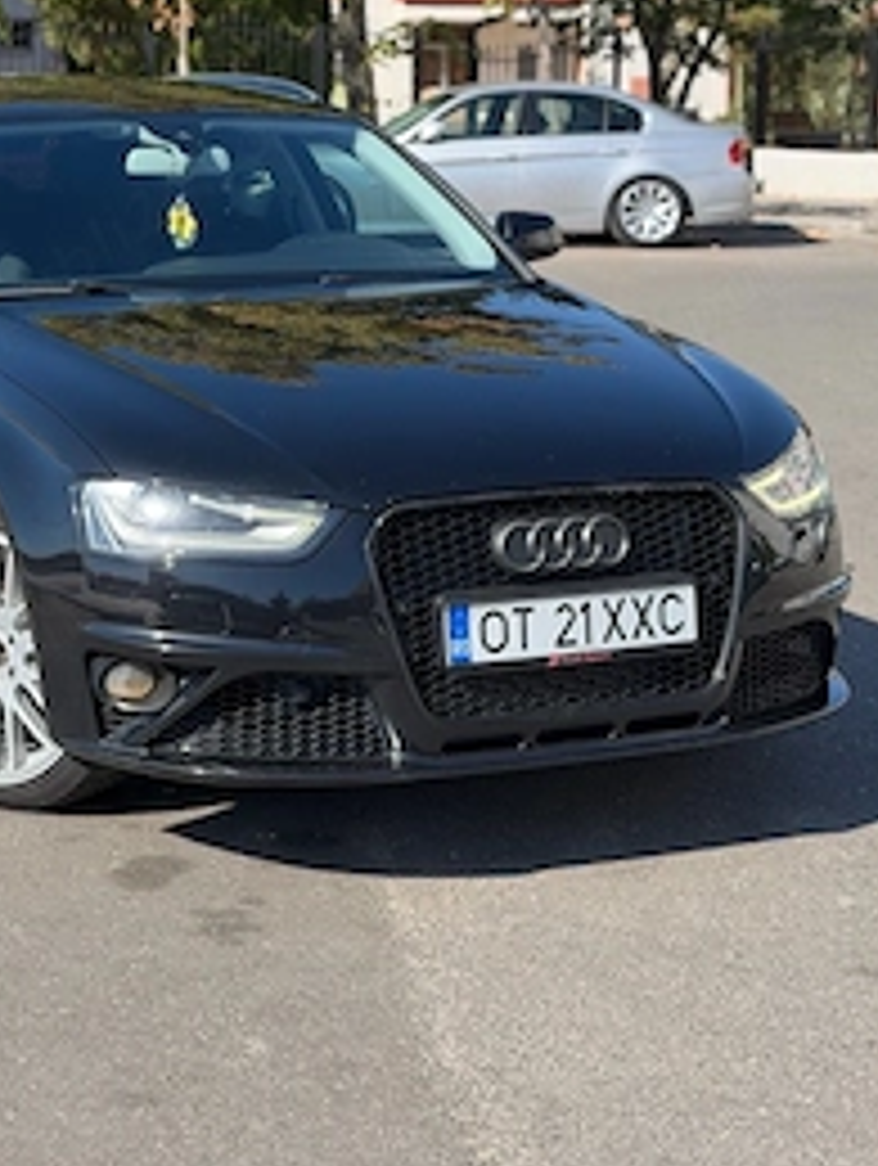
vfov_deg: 26.0
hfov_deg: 19.8
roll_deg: -0.5
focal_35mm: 74
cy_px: 284
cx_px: 216
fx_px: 2496
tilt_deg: -5.9
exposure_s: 1/2146
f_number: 1.78
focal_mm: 6.76
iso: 100
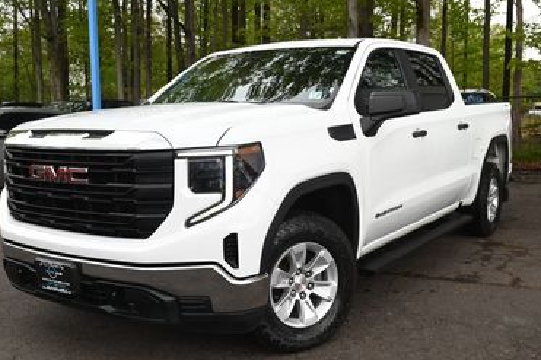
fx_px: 616
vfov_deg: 32.6
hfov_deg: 47.4
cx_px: 255
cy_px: 182
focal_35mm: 41
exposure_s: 1/60
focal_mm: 38
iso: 560
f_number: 10
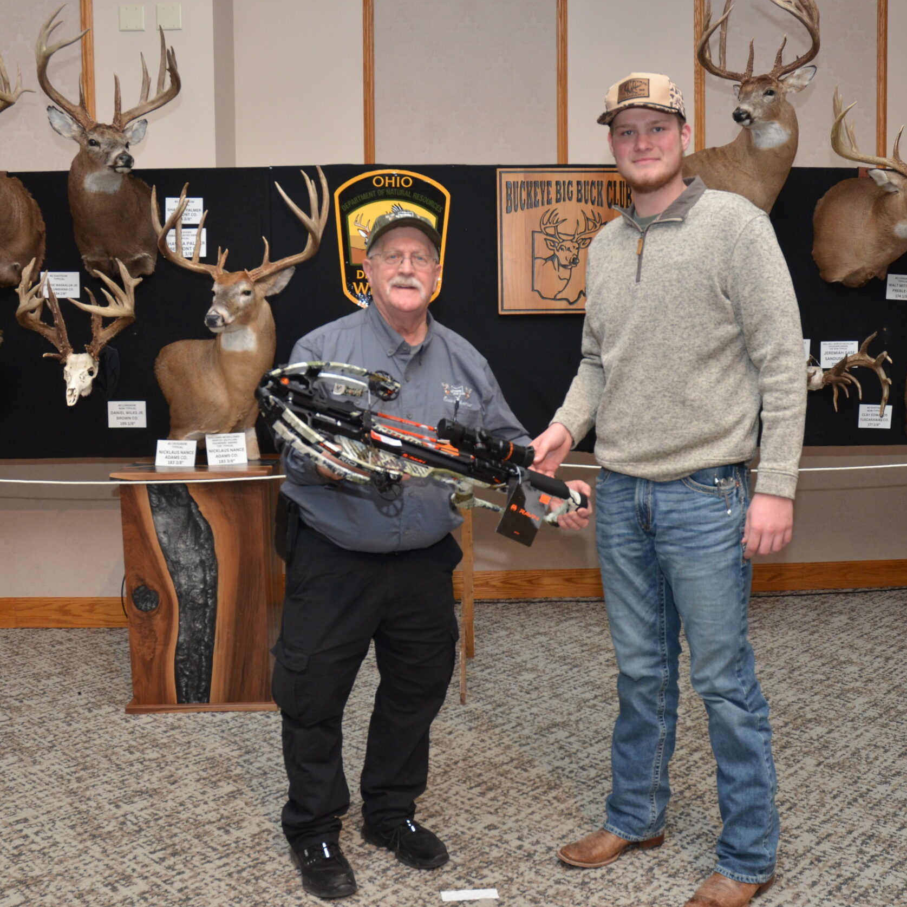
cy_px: 457
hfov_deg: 47.2
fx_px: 1038
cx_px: 494
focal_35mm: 35
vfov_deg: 47.2
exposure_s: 1/60
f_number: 6.3
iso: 500
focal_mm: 18
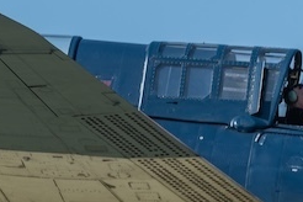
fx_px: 26292
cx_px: 318
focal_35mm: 3124
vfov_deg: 0.4
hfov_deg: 0.7
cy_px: 156
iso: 64
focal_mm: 600
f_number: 10
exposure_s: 1/100
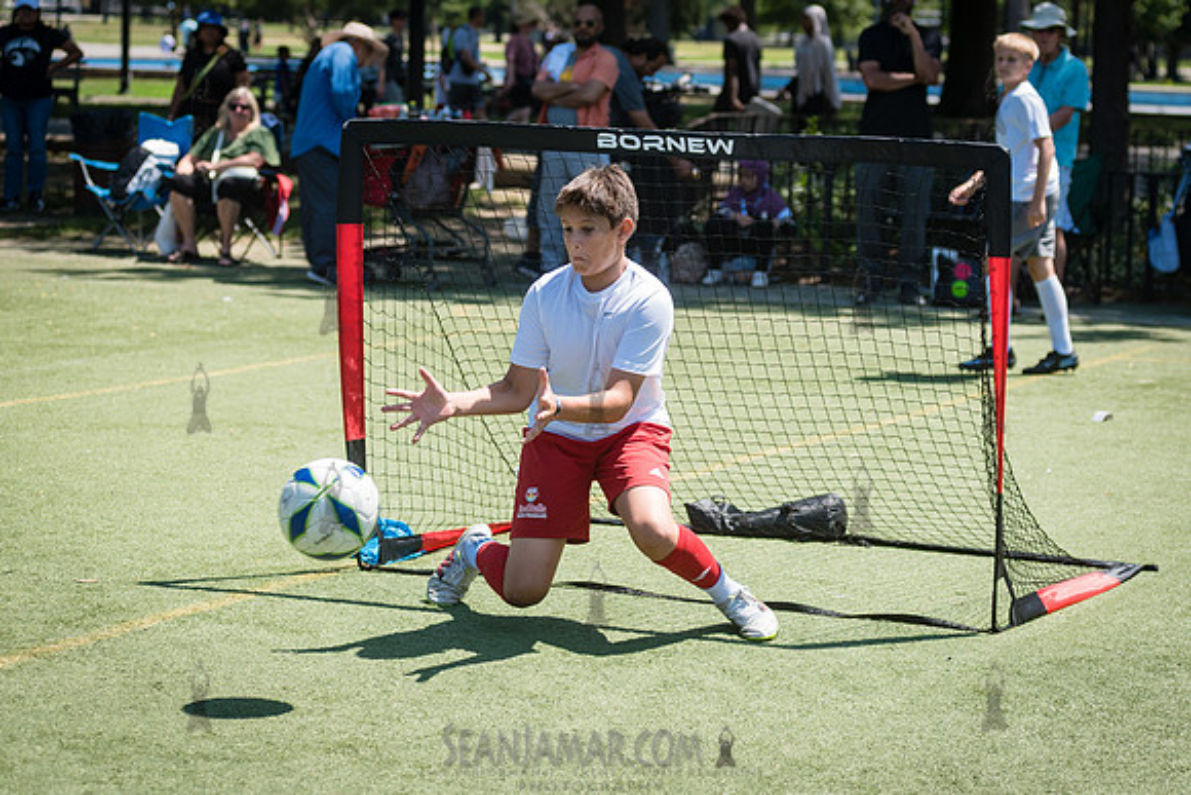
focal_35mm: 94
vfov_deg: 14.5
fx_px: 3127
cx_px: 636
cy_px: 326
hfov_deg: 21.6
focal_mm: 80
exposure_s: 1/1000
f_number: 4
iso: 200
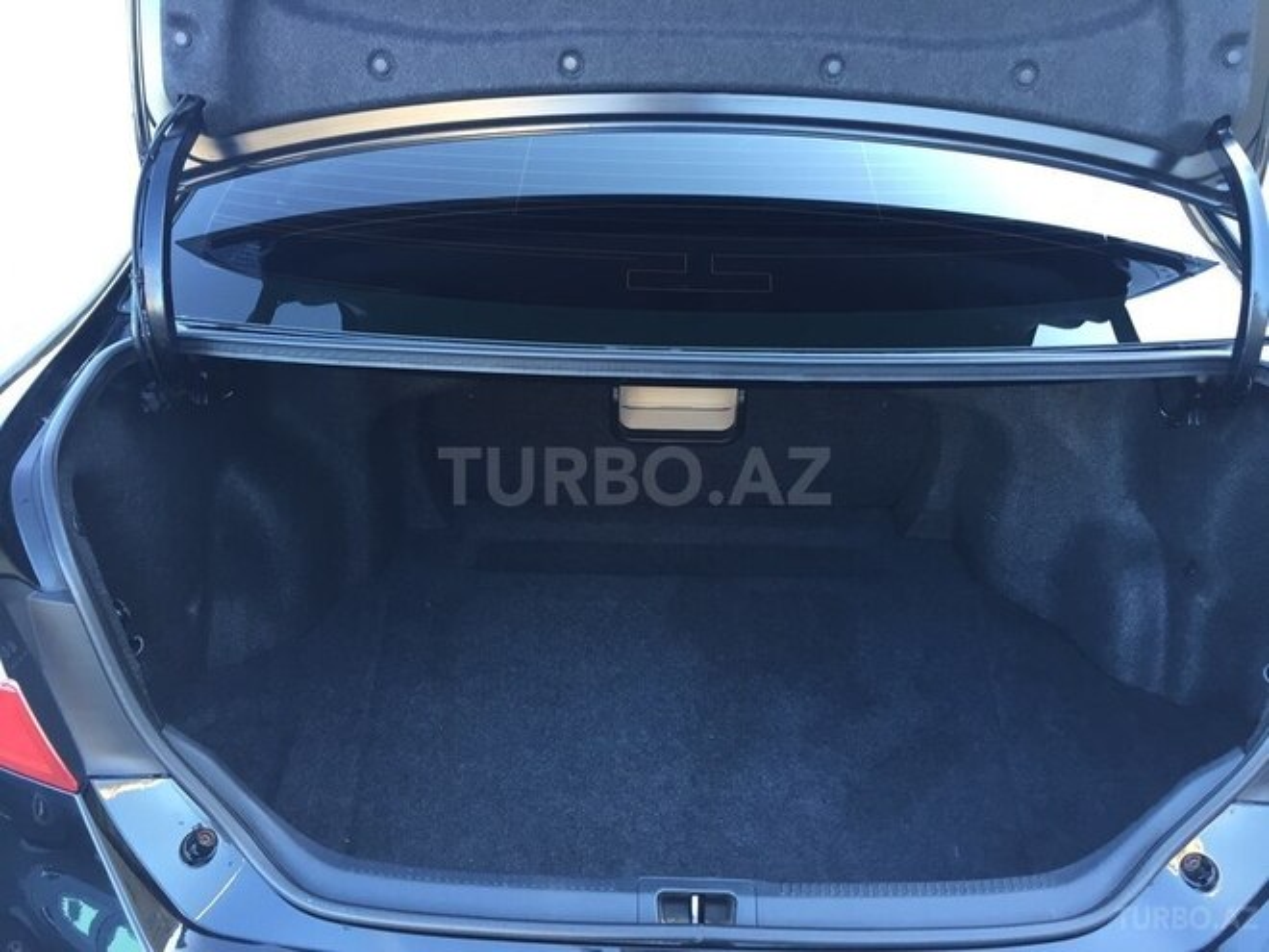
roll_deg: -1.9
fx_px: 1063
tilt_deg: -27.6
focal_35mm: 29
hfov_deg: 61.7
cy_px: 476
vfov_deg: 48.2
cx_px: 634
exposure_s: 1/33
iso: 40
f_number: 2.2
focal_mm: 4.15
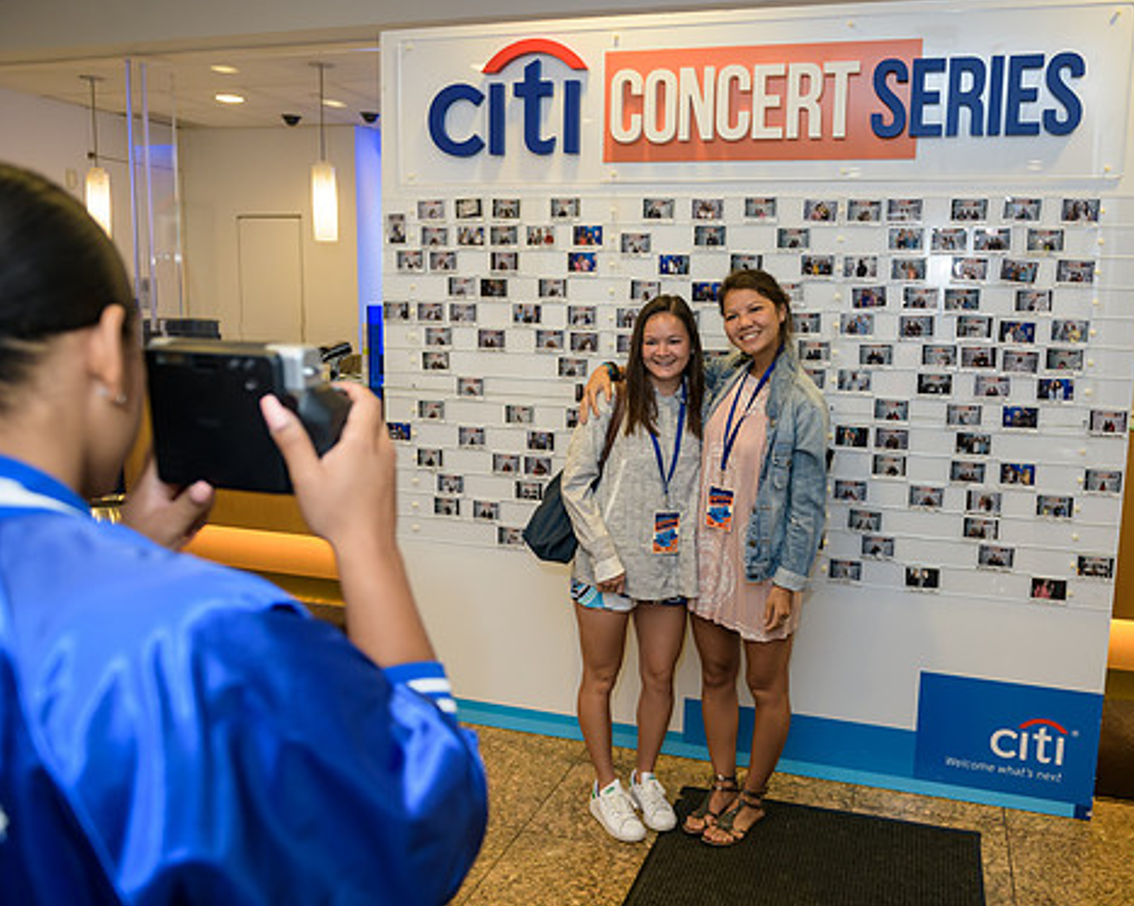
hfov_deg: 61.9
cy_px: 443
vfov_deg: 51.5
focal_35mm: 28
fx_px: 939
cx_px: 663
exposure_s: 1/125
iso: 400
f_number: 3.2
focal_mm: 24
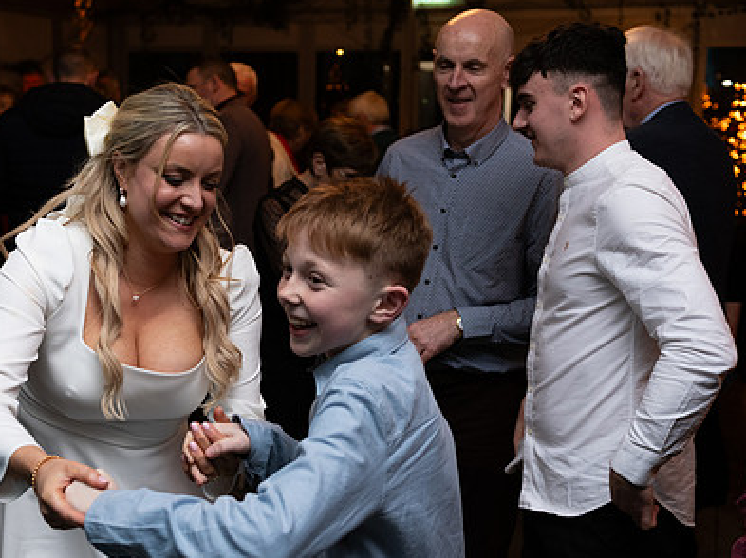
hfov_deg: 35.3
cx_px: 270
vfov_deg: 27.0
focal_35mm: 54
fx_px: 1163
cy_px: 295
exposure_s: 1/160
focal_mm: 38
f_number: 3.5
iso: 800
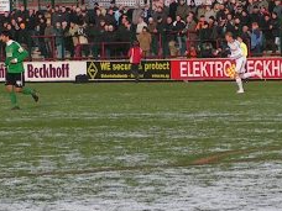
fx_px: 2346
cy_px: -36
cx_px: 110
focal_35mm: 288
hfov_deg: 6.9
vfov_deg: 5.1
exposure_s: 1/250
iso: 50
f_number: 5
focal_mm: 12.6
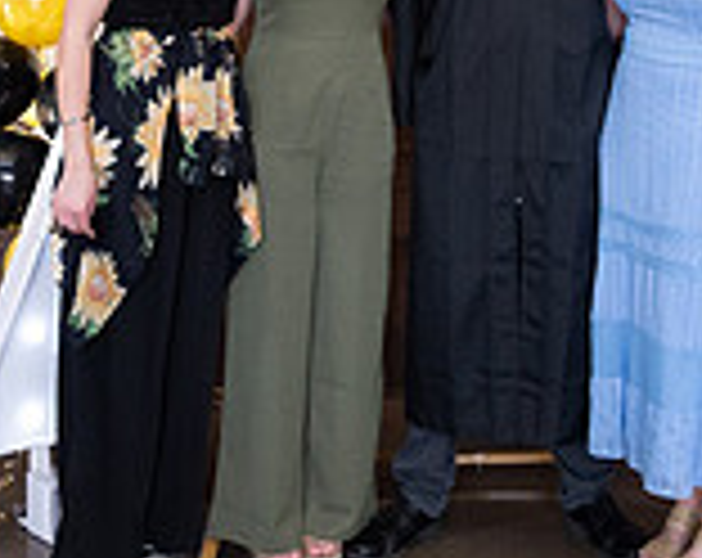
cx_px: 428
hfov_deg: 22.8
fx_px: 1741
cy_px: -119
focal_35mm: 84
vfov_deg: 17.3
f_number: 4
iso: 2000
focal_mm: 24
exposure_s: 1/200
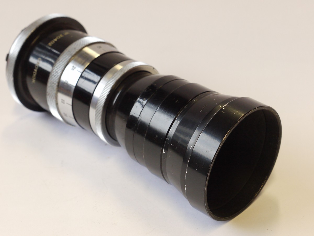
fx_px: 744
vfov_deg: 18.0
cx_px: 157
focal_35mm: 82
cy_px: 118
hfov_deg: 23.8
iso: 800
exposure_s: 1/60
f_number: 8
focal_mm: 41
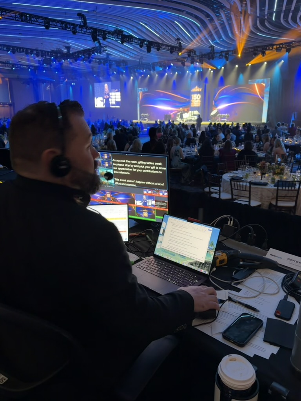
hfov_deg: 56.8
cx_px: 150
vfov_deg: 71.6
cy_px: 200
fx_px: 278
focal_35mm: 24
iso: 800
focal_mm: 6.76
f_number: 1.78
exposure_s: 1/41
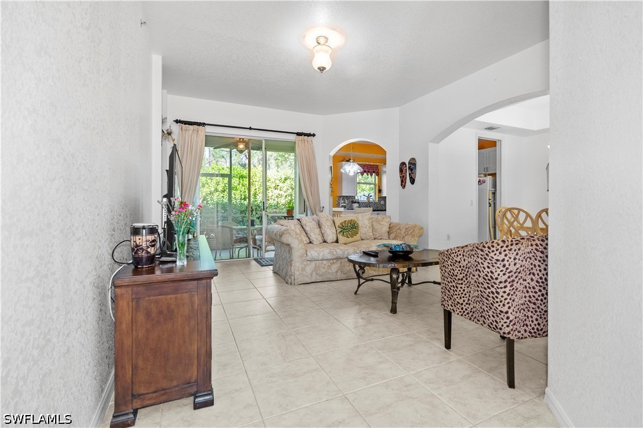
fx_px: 295
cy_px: 214
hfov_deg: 95.0
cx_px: 322
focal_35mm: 16
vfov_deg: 72.1
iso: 1000
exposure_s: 1/160
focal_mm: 16.5
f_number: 4
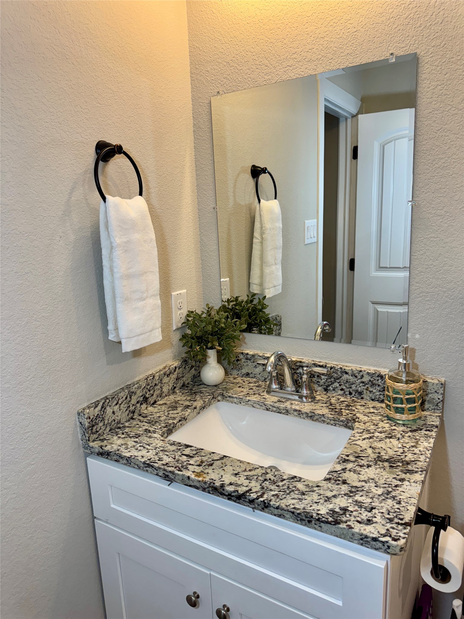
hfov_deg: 56.8
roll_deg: +2.5
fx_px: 429
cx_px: 232
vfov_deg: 71.6
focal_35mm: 24
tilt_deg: -12.0
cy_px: 310
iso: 160
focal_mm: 6.76
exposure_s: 1/120
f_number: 1.78
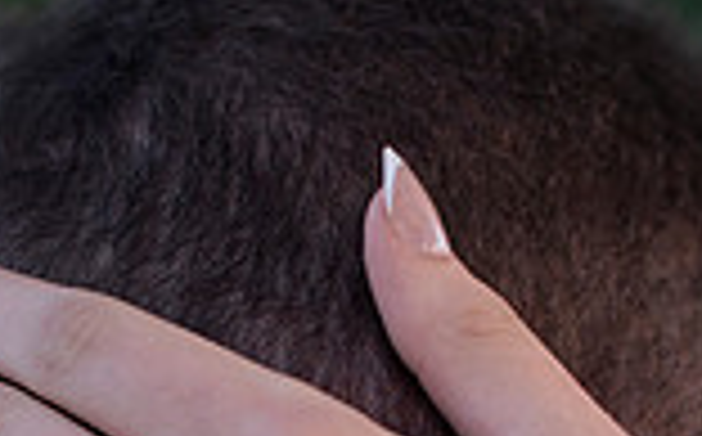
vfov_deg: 7.4
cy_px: 789
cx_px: 518
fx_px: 3267
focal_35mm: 171
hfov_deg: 12.2
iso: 1000
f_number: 2.2
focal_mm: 45
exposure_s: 1/125
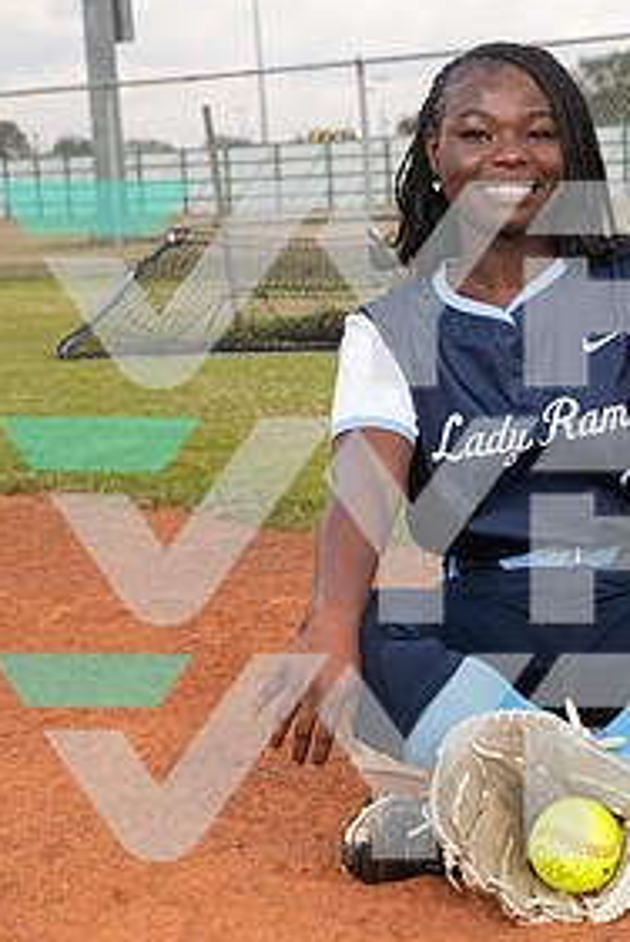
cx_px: 493
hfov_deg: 15.5
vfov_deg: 23.1
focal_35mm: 88
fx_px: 2304
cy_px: 523
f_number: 8
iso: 200
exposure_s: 1/250
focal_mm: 55
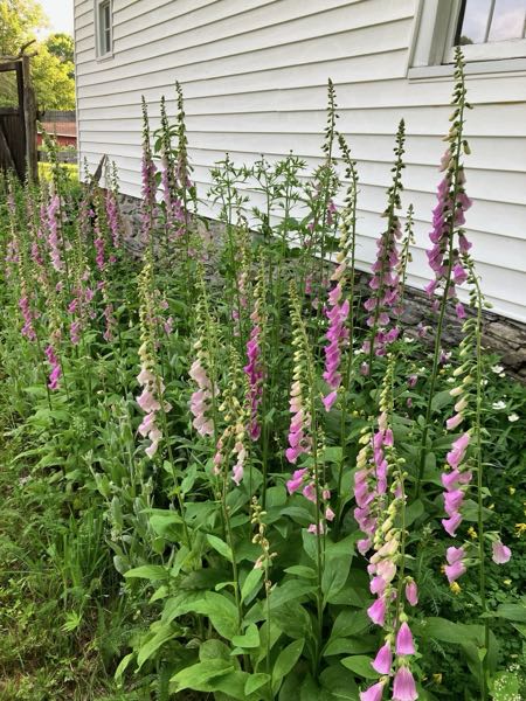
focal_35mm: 28
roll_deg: -4.5
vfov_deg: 63.4
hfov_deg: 49.7
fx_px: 567
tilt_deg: -17.2
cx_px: 263
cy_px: 350
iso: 40
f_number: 1.8
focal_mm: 3.99
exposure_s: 1/121
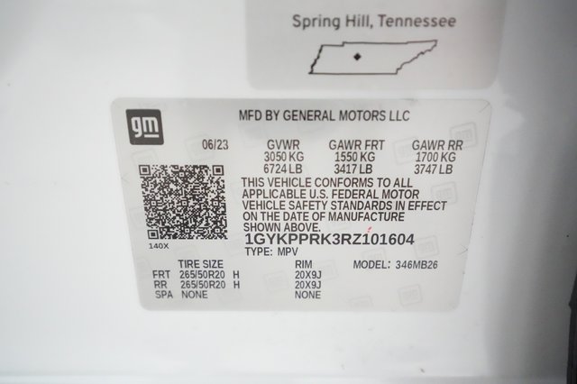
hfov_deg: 65.5
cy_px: 192
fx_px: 449
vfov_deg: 46.4
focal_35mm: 28
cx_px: 288
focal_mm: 28
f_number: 5
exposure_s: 1/200
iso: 32000
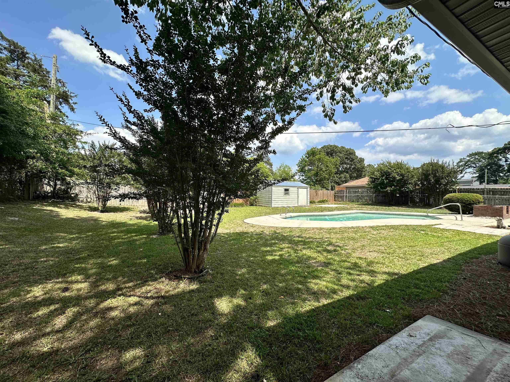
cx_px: 255
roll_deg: -0.7
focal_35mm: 14
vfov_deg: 85.7
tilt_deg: +1.6
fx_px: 206
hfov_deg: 102.1
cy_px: 191
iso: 50
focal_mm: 2.22
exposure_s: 1/1642
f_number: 2.2
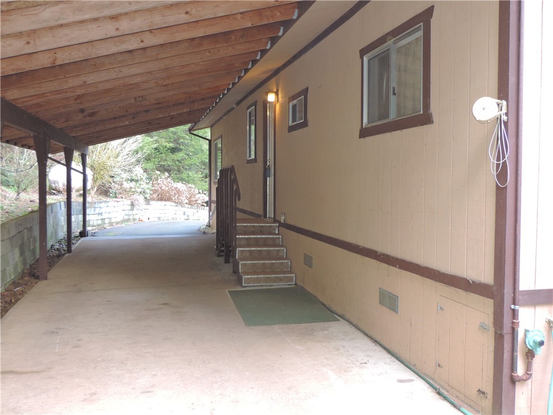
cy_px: 208
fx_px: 559
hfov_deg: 52.6
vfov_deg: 40.7
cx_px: 276
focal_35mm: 35
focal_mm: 6.2
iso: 400
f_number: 3.3
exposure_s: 1/50
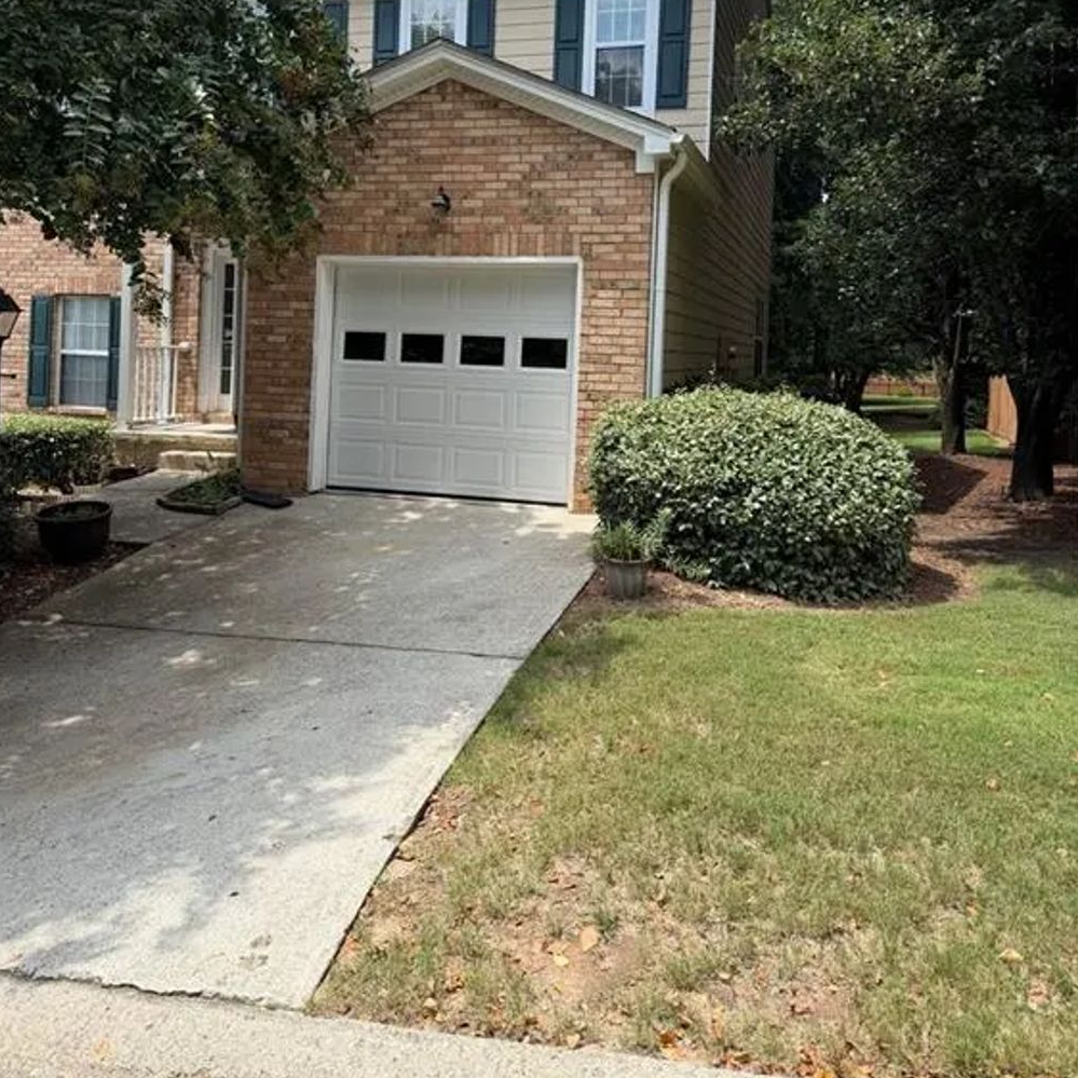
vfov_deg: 54.3
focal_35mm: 29
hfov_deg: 55.6
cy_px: 347
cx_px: 531
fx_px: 1022
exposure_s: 1/3279
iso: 100
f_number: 1.78
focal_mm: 6.76
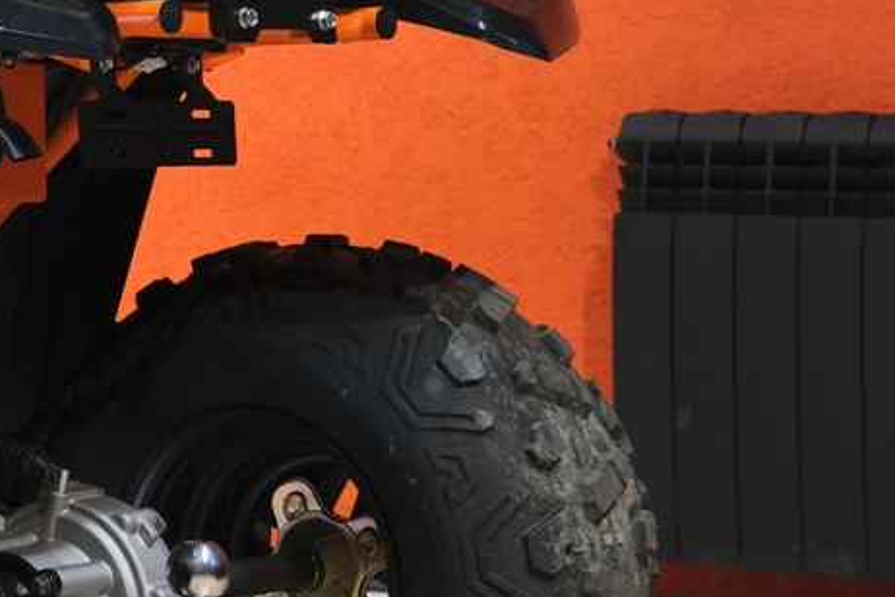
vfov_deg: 9.6
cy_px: 86
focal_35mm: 142
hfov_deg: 13.6
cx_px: -463
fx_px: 3530
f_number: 4
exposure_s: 1/100
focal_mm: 27.5
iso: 1250
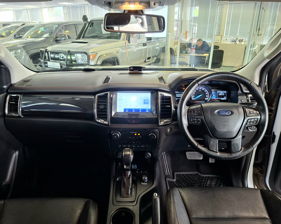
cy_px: 112
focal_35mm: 24
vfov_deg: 58.8
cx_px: 134
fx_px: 200
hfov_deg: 70.3
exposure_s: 1/50
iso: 200
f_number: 1.8
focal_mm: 5.54
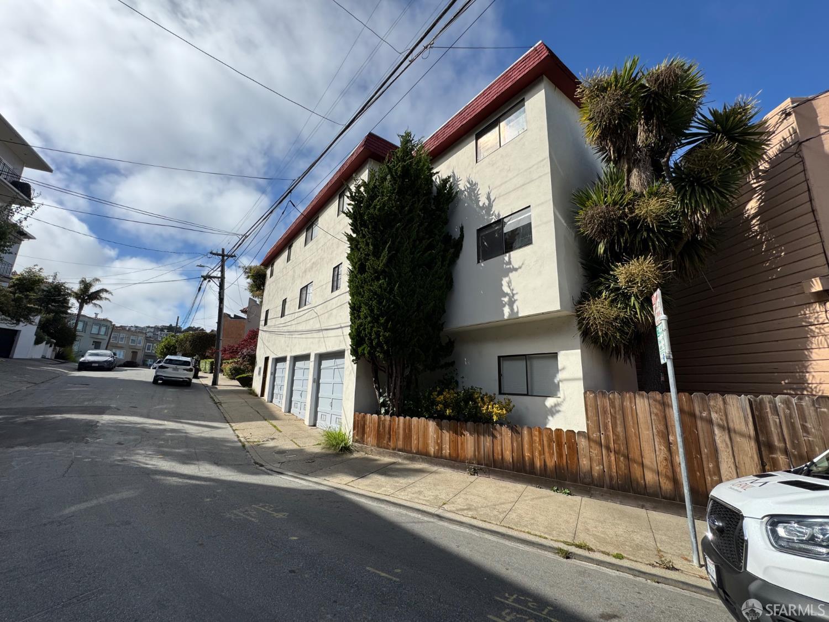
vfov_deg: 85.7
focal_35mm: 14
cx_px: 414
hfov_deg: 102.1
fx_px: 335
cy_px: 311
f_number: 2.2
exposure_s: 1/2342
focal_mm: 2.22
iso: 50
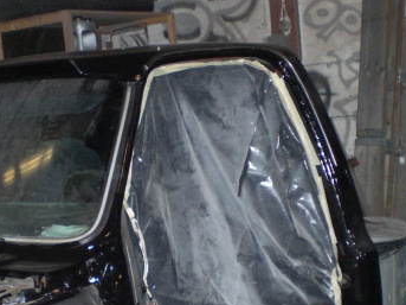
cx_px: 185
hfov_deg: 27.4
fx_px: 832
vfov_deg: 20.7
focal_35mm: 71
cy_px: 170
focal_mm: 6.3
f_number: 3.1
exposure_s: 1/60
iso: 200
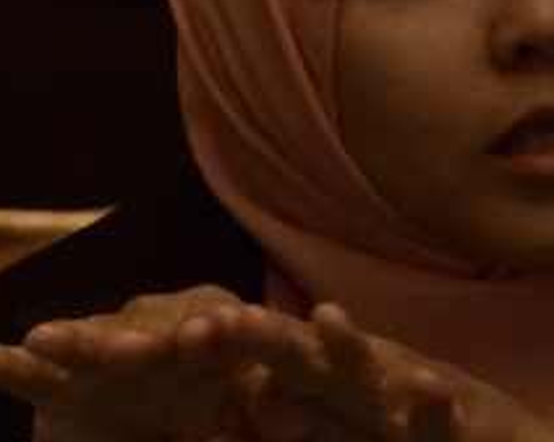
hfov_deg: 3.7
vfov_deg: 3.0
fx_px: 8547
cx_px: 596
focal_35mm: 522
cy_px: 225
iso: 1000
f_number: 6.3
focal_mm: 98
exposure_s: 1/50
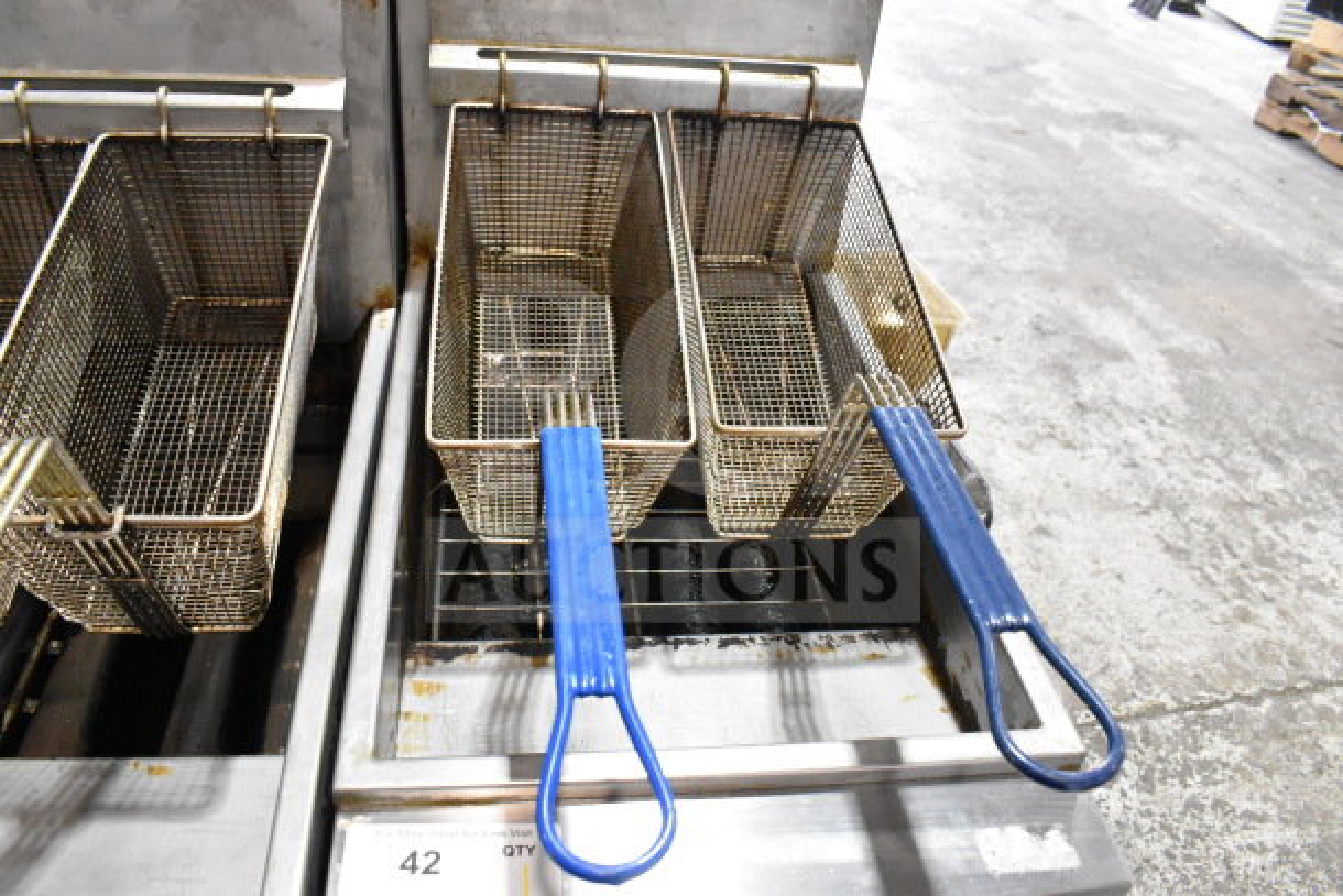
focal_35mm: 27
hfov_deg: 67.4
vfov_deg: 48.0
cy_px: 448
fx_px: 1007
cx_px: 672
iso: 6400
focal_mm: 18
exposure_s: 1/250
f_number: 8
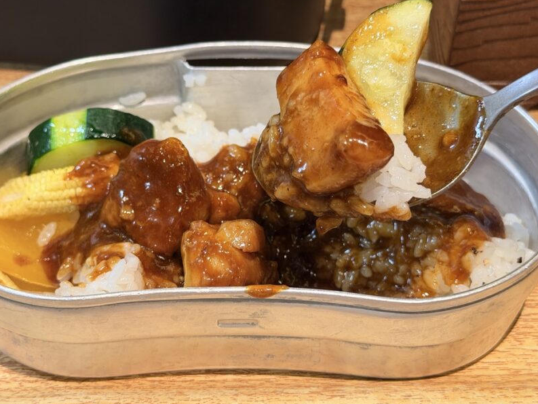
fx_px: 964
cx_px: 237
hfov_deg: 31.2
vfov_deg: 23.6
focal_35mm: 62
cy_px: 181
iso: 80
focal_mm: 6.76
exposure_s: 1/60
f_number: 1.78
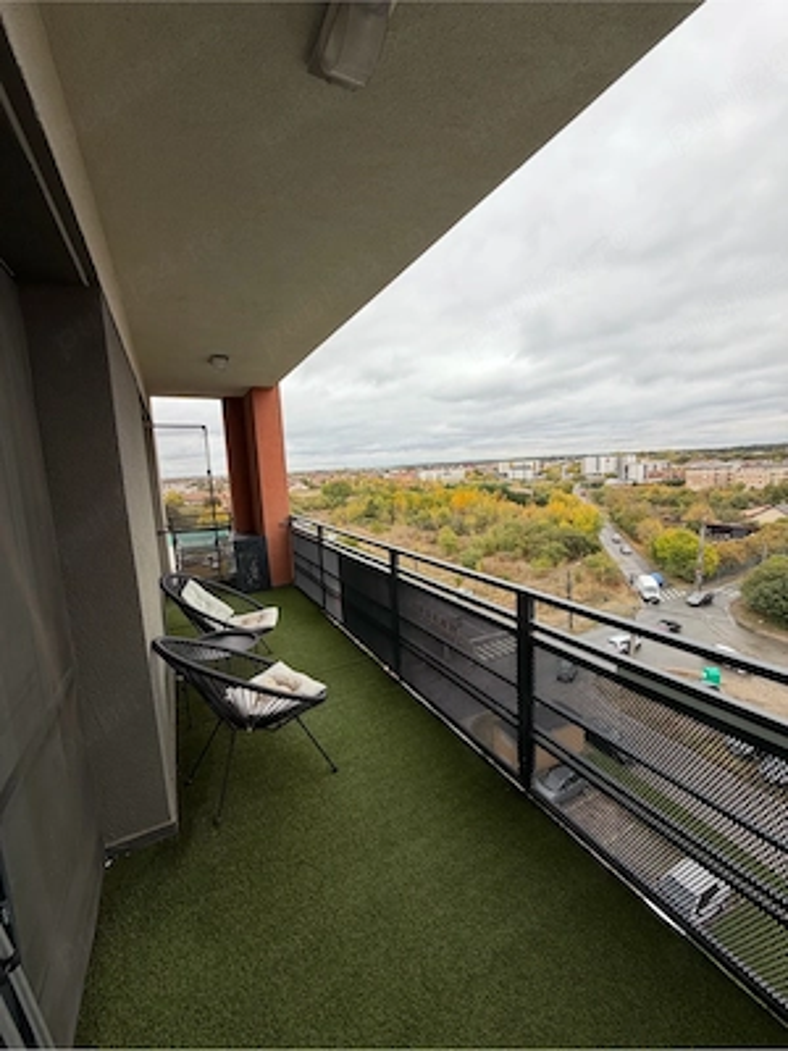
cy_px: 526
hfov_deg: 85.7
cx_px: 394
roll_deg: +2.4
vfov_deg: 102.1
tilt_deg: -7.4
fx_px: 425
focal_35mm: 14
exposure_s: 1/326
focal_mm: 2.22
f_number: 2.2
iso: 50
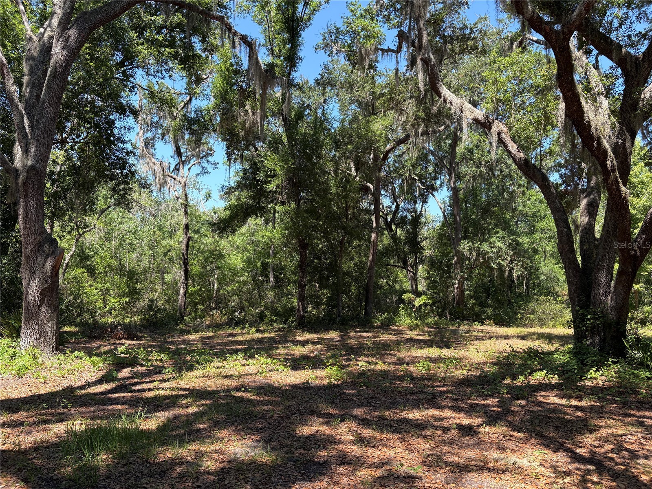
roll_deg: -0.9
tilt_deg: +5.9
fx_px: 490
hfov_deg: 67.3
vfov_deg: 53.1
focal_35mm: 26
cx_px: 326
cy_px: 244
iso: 64
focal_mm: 5.96
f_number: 1.6
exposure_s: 1/739
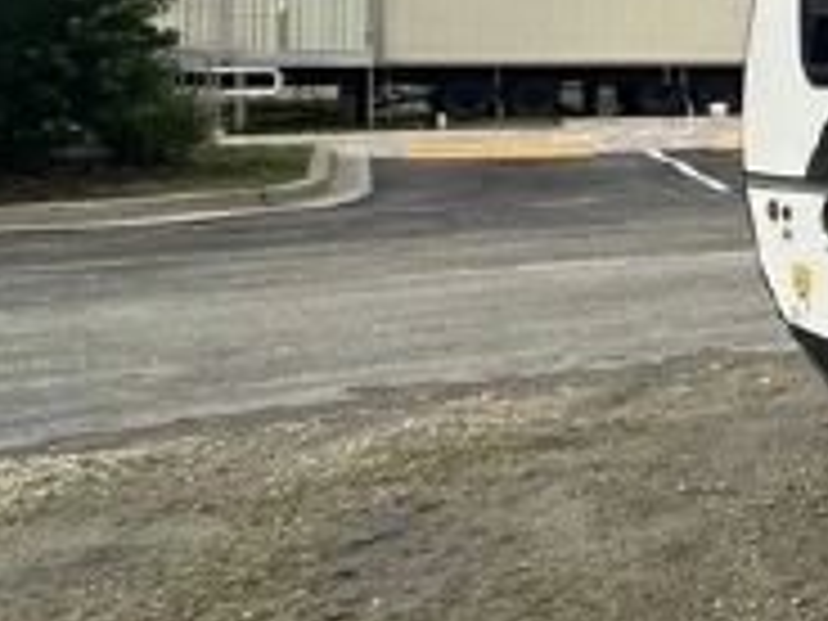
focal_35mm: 61
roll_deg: -0.5
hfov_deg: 21.2
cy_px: 40
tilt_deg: -0.8
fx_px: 1459
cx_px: 1490
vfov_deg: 23.3
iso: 40
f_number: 2.2
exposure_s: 1/801
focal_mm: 2.22
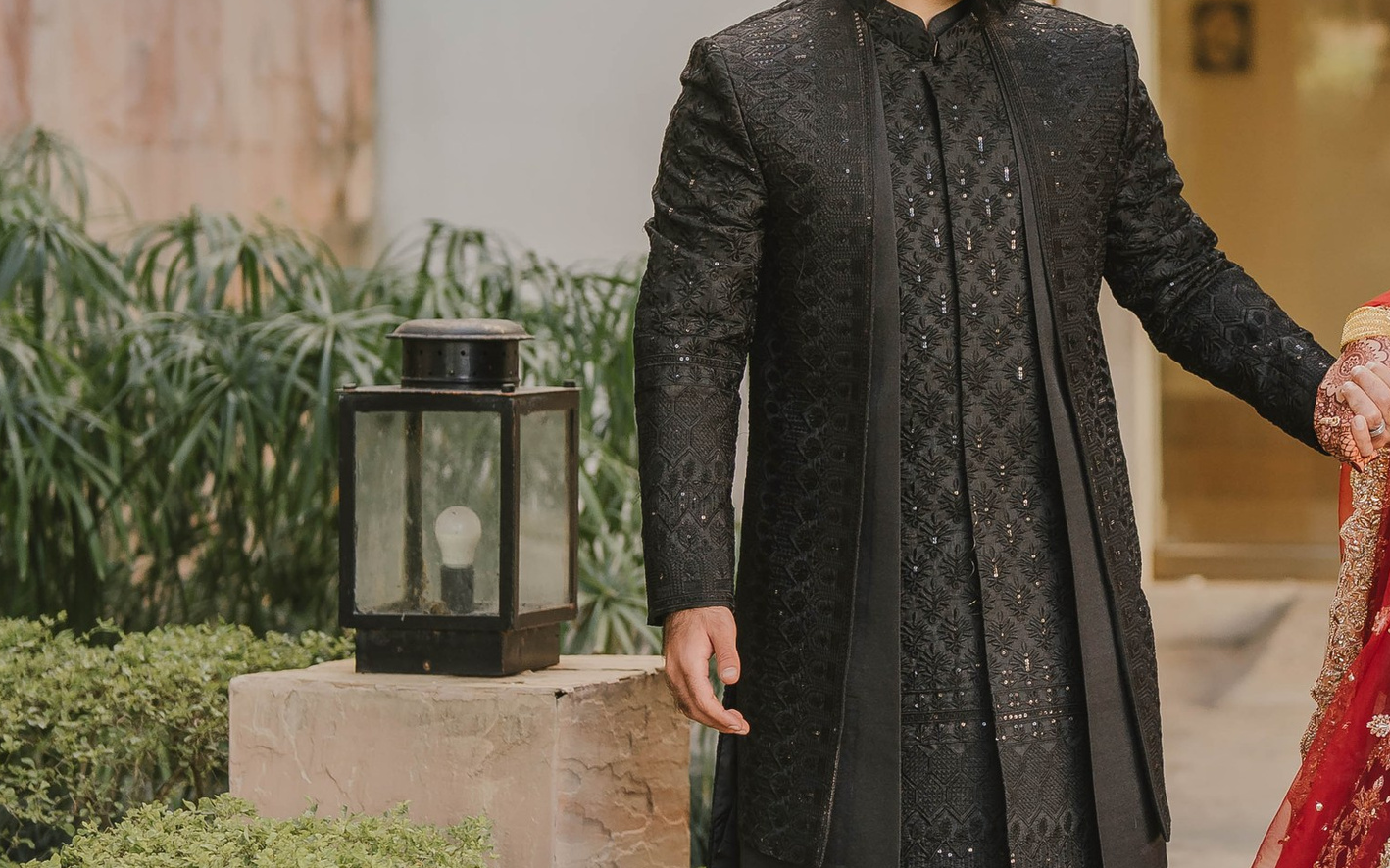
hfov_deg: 15.0
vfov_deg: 9.5
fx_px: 5227
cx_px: 1222
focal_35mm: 138
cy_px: 330
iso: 500
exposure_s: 1/500
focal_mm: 50
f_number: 1.8
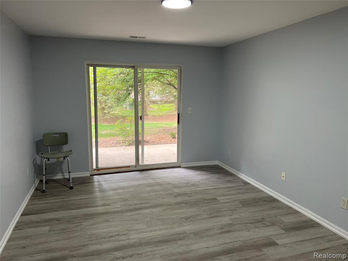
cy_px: 130
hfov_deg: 67.3
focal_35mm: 26
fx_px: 261
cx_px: 174
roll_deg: -0.1
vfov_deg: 53.1
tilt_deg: -9.0
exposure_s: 1/120
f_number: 1.5
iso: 100
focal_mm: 5.7
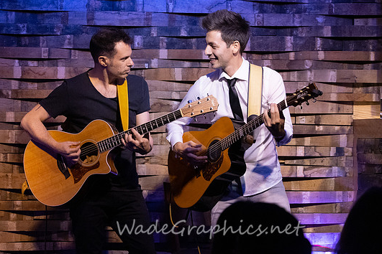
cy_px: 104
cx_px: 158
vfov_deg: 7.9
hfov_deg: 11.8
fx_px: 1846
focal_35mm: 174
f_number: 6.3
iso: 6400
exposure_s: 1/200
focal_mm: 130
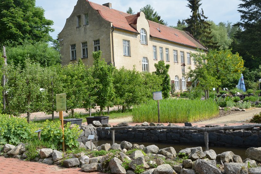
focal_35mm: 41
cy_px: 92
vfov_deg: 32.6
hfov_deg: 47.2
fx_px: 297
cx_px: 109
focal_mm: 22
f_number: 8
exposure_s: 1/250
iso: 125
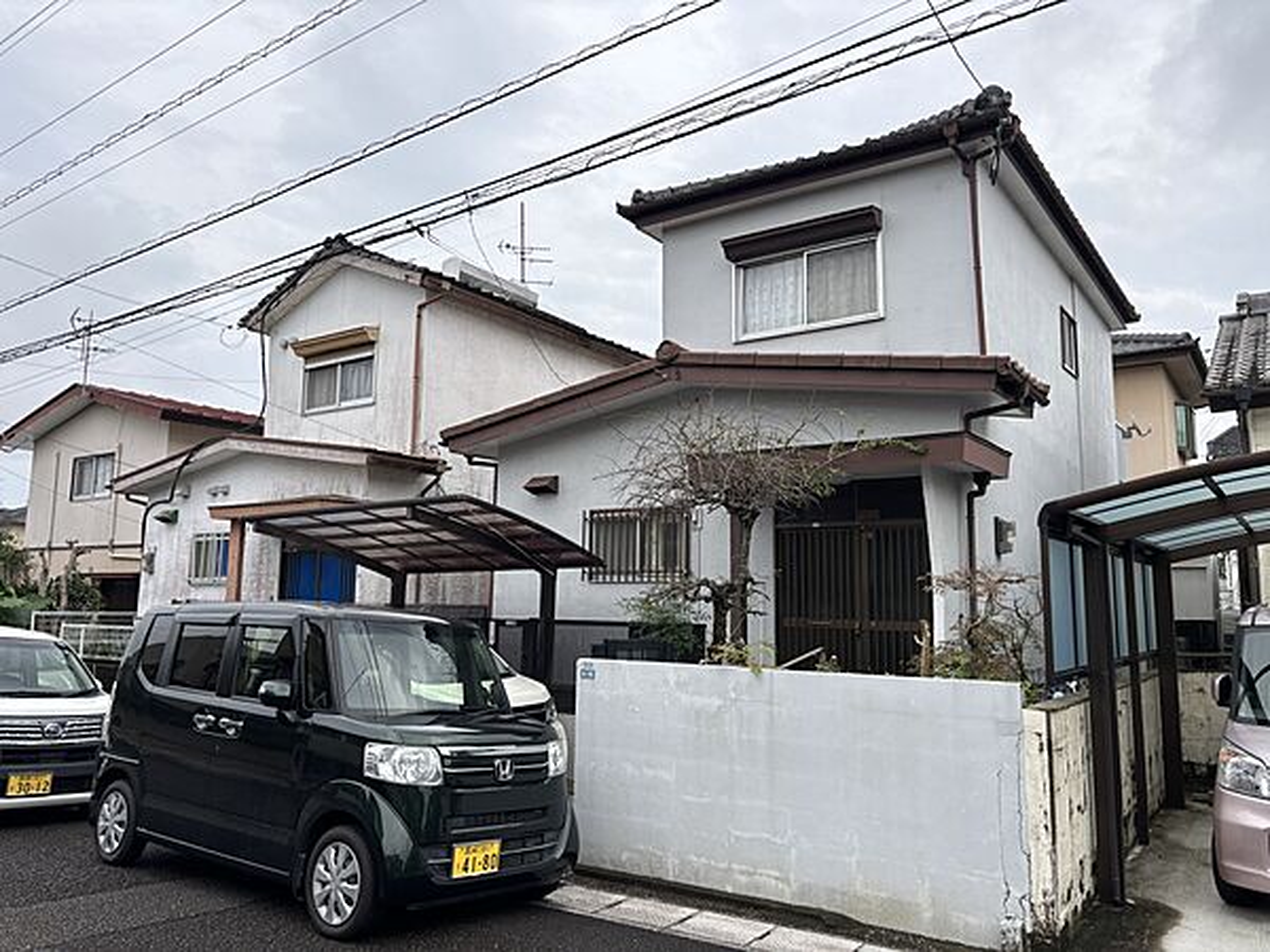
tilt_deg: +6.8
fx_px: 954
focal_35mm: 26
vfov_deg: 53.1
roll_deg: -1.0
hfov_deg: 67.3
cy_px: 476
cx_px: 635
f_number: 1.6
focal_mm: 5.96
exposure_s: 1/758
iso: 50
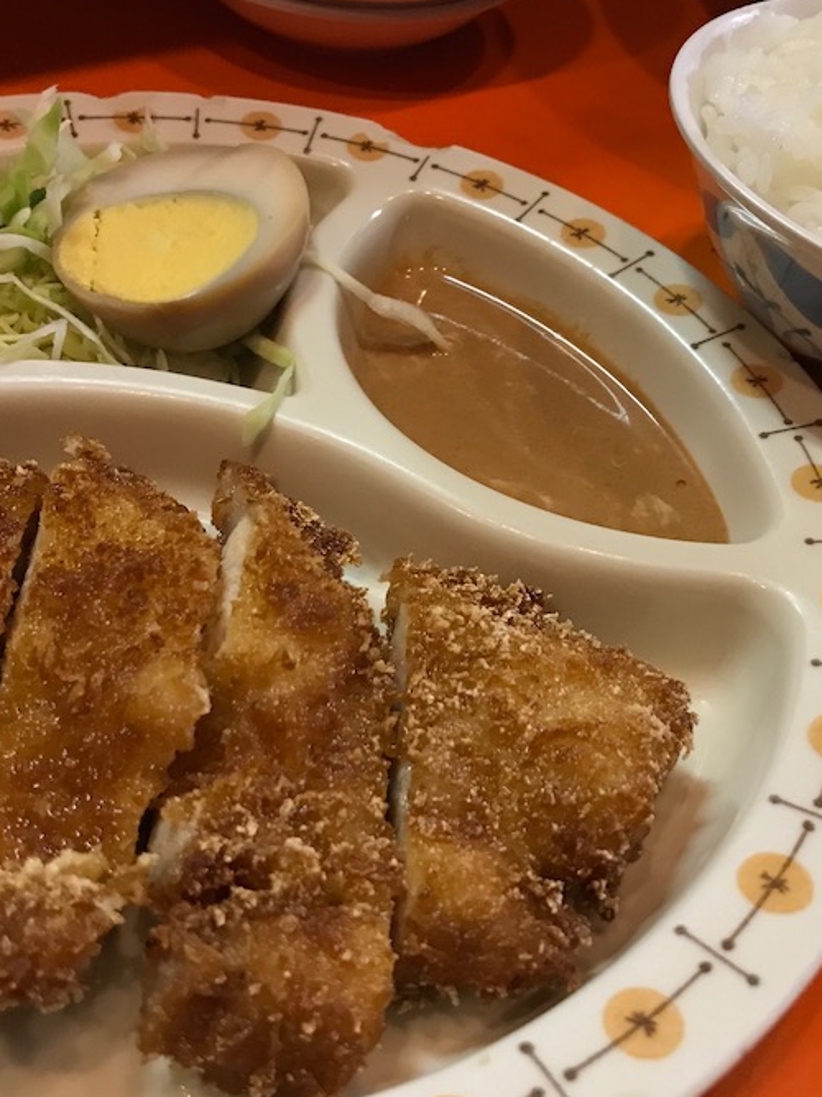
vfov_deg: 44.7
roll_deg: -6.0
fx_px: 1330
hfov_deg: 34.3
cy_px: 488
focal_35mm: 42
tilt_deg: -42.4
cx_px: 393
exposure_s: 1/15
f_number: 1.8
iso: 64
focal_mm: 3.99
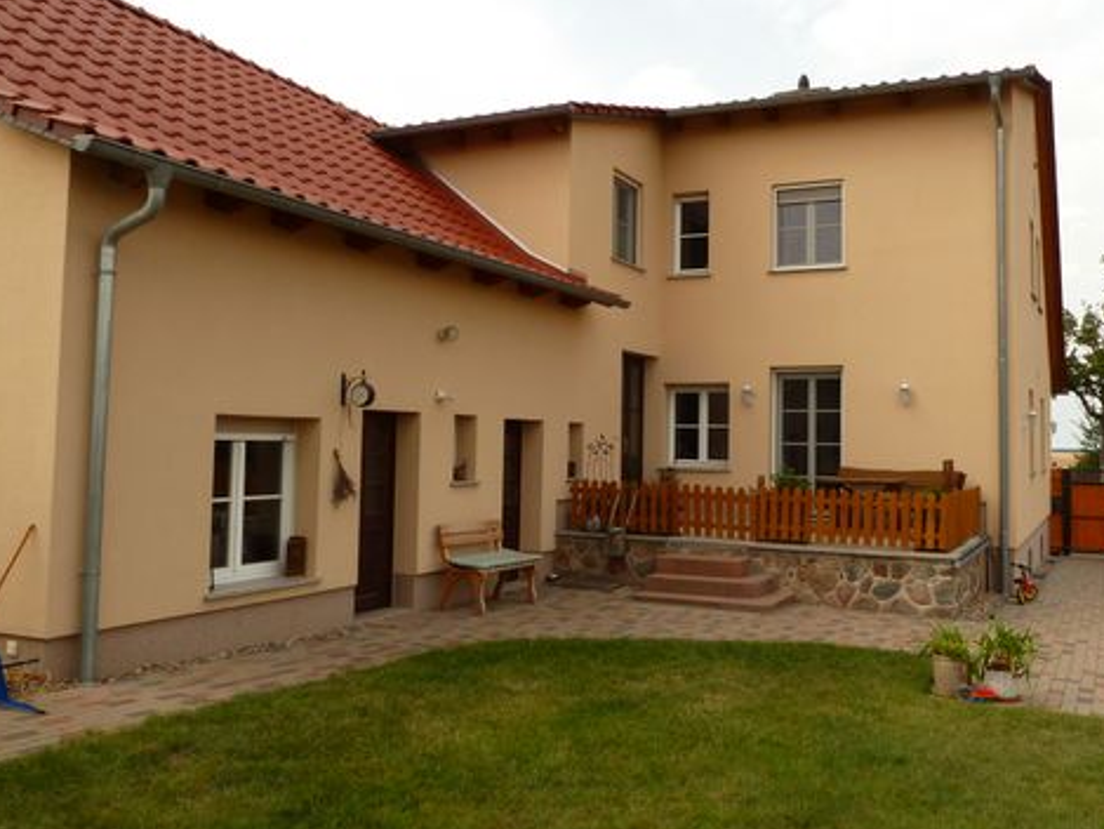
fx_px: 1021
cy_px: 379
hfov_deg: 56.5
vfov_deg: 44.1
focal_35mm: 32
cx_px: 638
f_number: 4
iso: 80
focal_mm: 4.1
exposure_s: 1/400
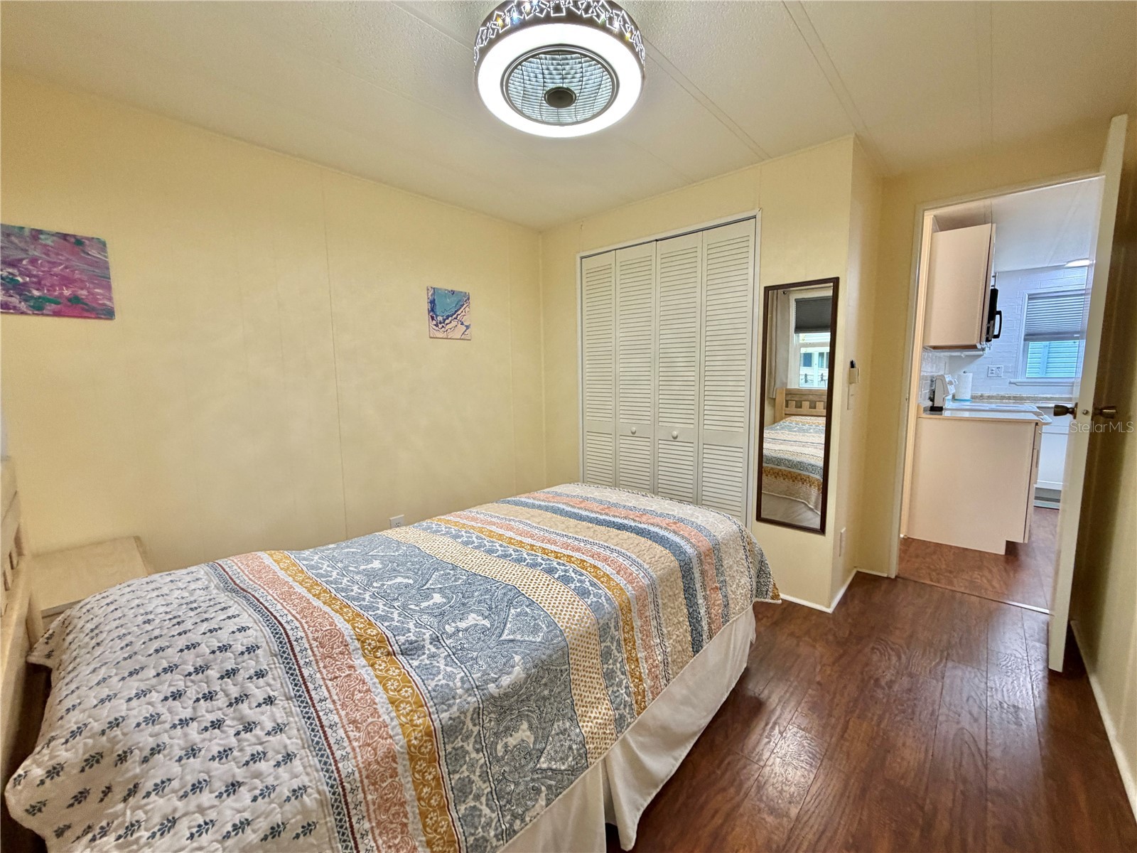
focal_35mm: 14
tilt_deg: -6.8
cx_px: 568
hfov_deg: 102.1
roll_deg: +0.6
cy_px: 426
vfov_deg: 85.7
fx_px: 460
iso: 200
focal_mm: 2.22
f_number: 2.2
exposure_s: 1/60
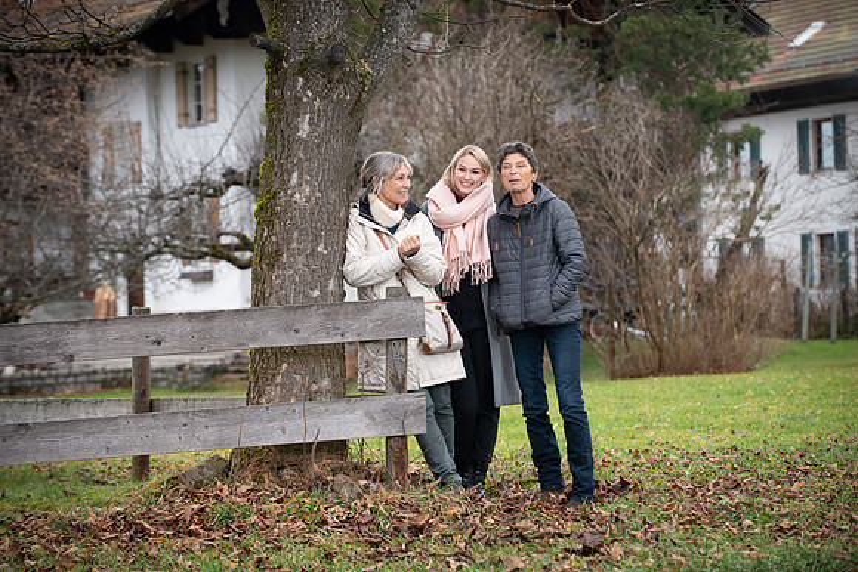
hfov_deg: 16.4
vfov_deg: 11.0
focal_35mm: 125
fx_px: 2980
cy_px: 286
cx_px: 429
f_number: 5
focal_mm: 125
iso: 800
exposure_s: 1/250
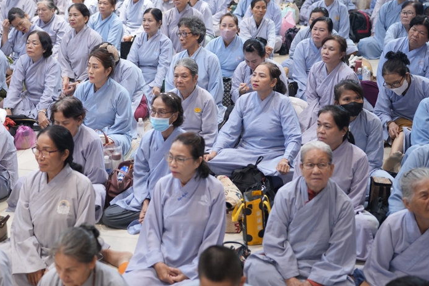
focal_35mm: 63
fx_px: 751
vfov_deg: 21.5
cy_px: 96
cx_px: 164
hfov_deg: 31.8
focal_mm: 45
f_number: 2.2
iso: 1000
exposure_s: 1/125
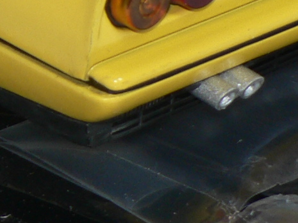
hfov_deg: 4.8
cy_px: -250
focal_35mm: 407
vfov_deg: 3.6
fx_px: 3505
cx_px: -159
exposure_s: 1/60
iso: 80
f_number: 3.2
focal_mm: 12.4
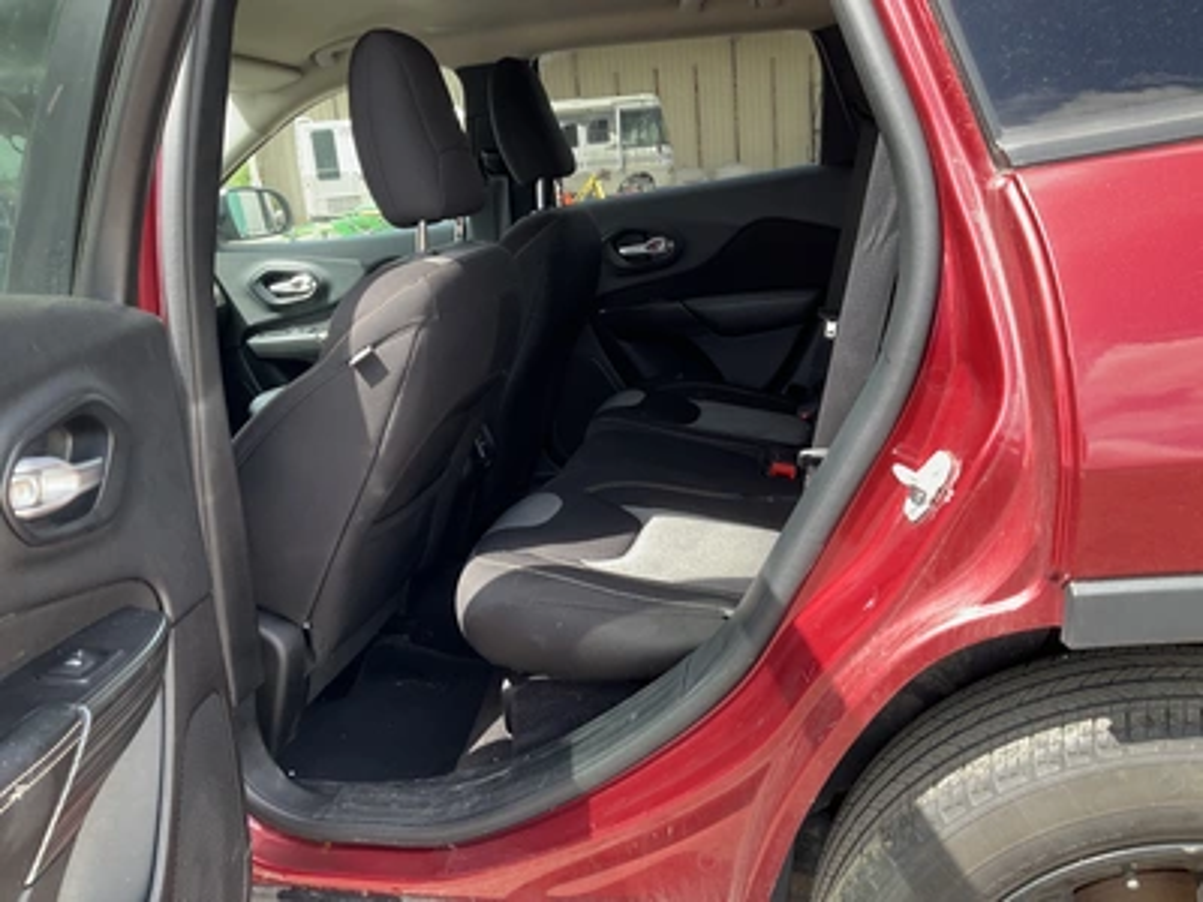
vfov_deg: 48.2
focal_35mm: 29
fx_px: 1008
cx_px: 602
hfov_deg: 61.7
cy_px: 451
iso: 20
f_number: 1.8
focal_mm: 3
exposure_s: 1/131
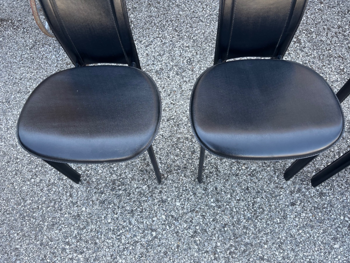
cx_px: 175
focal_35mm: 26
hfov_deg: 67.3
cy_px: 132
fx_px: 263
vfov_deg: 53.1
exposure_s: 1/121
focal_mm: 5.96
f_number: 1.6
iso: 40
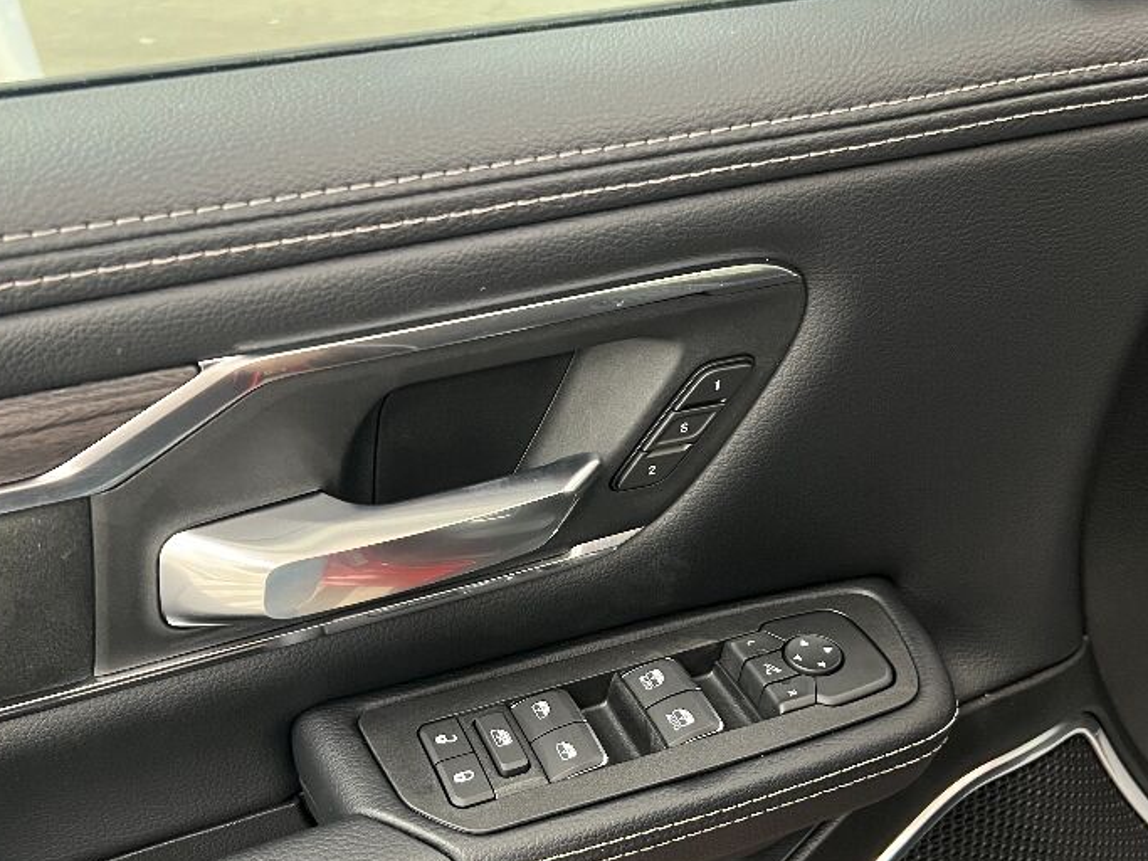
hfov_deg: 47.8
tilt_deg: -40.3
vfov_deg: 36.0
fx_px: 1293
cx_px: 516
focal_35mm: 39
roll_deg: +4.9
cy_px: 641
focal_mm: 5.7
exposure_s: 1/40
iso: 640
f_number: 1.5
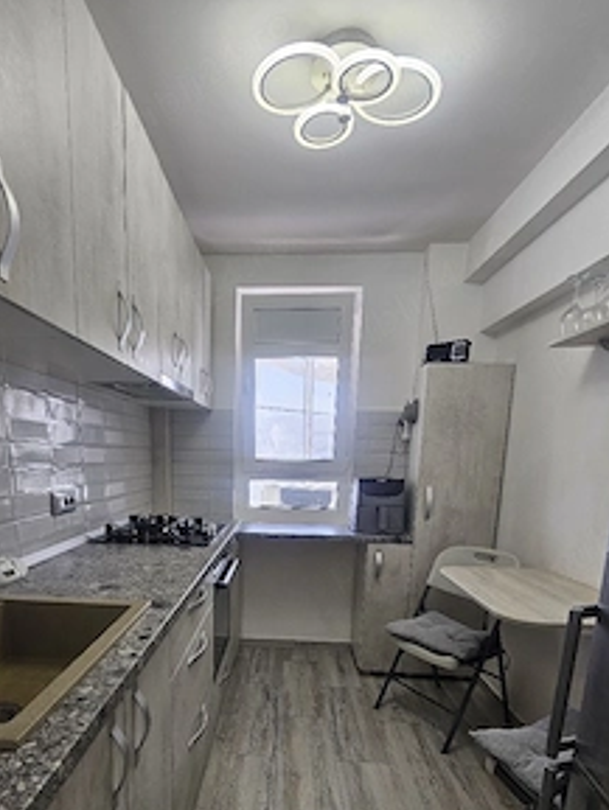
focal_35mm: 18
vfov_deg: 84.1
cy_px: 552
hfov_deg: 71.2
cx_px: 255
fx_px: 422
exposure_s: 1/50.3
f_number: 2.2
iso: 80
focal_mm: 2.2
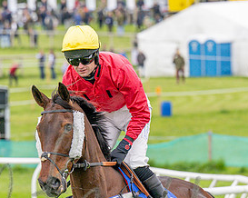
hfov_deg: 4.0
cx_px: 75
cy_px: 174
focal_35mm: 484
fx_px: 3550
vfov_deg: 3.2
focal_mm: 130
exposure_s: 1/1600
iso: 400
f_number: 4
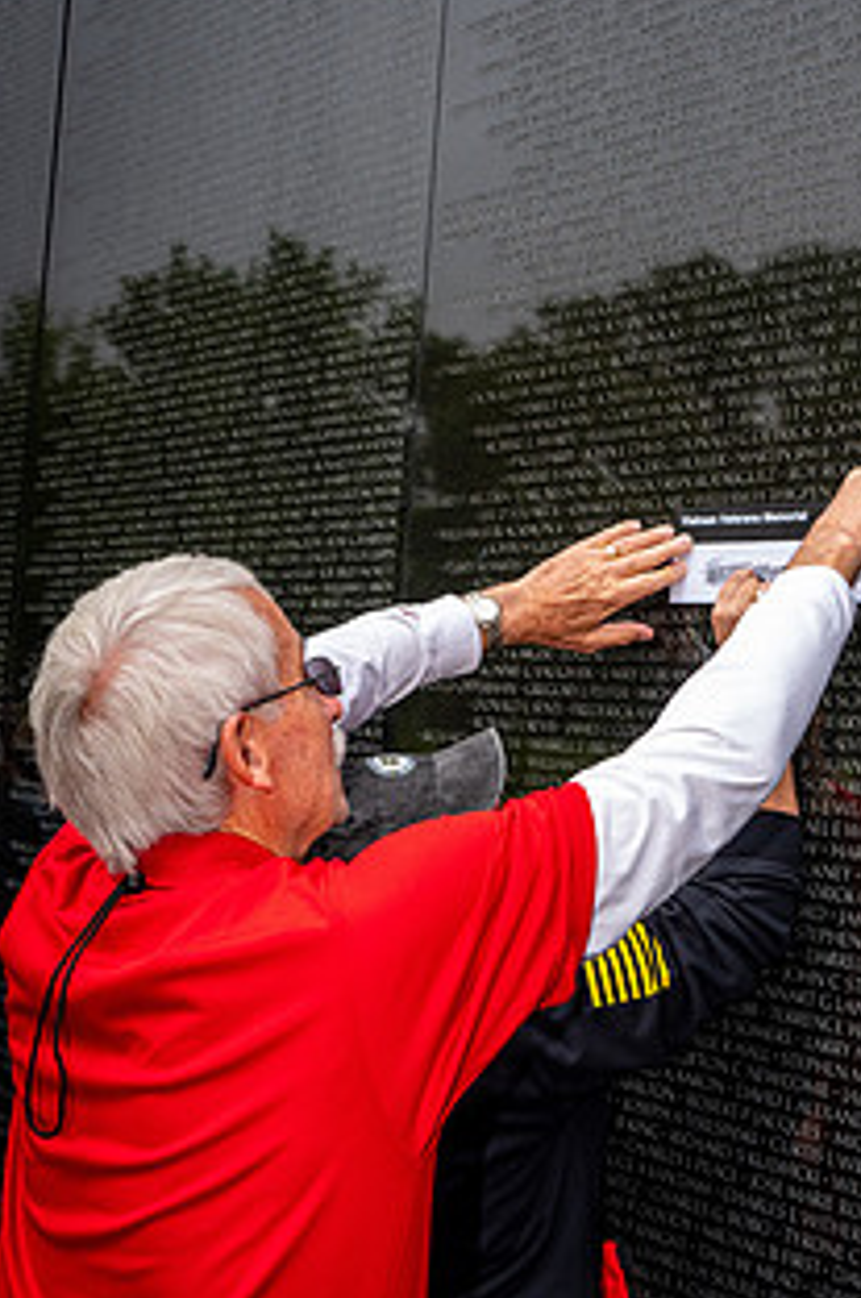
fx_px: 1584
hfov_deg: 30.1
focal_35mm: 44
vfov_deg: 44.6
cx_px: 609
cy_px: 641
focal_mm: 30.5
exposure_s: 1/640
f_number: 8
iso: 560
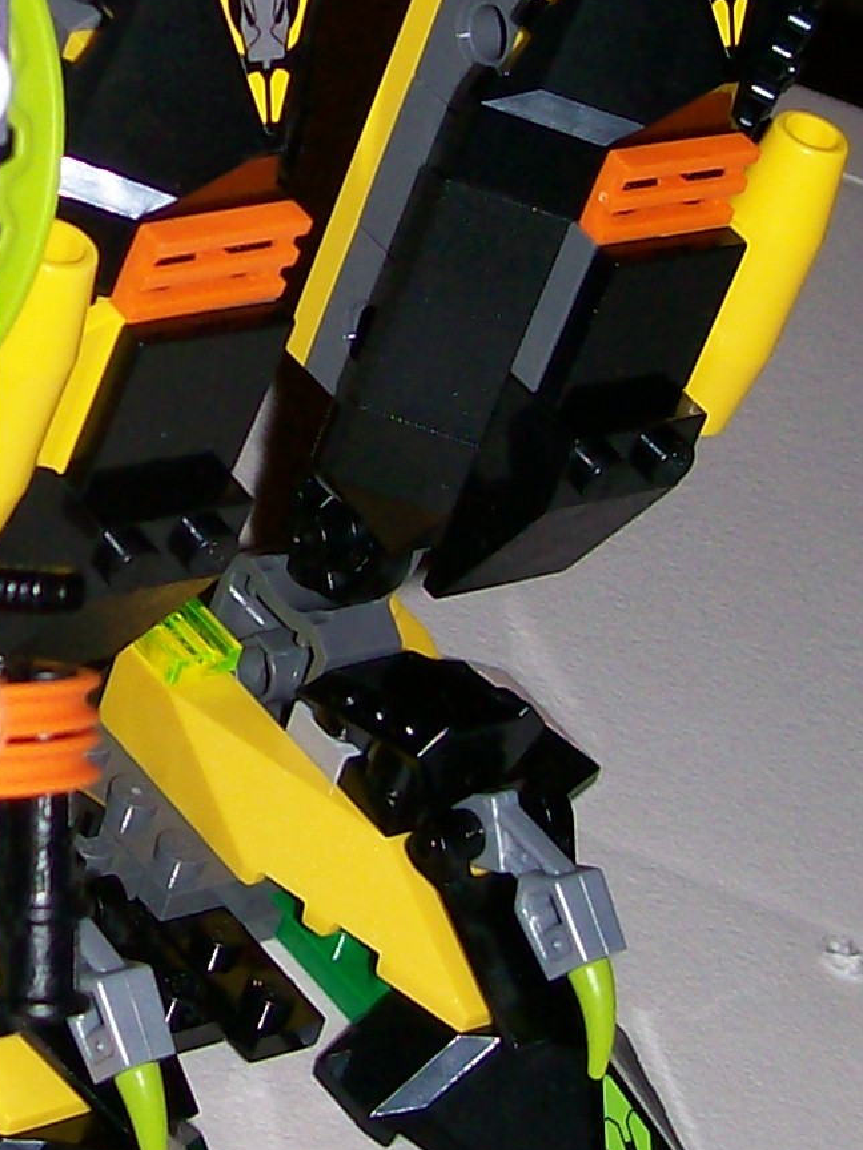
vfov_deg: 15.2
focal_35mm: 128
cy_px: 144
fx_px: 4255
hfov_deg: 11.4
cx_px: -158
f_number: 2.7
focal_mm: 6
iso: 80
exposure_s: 1/64
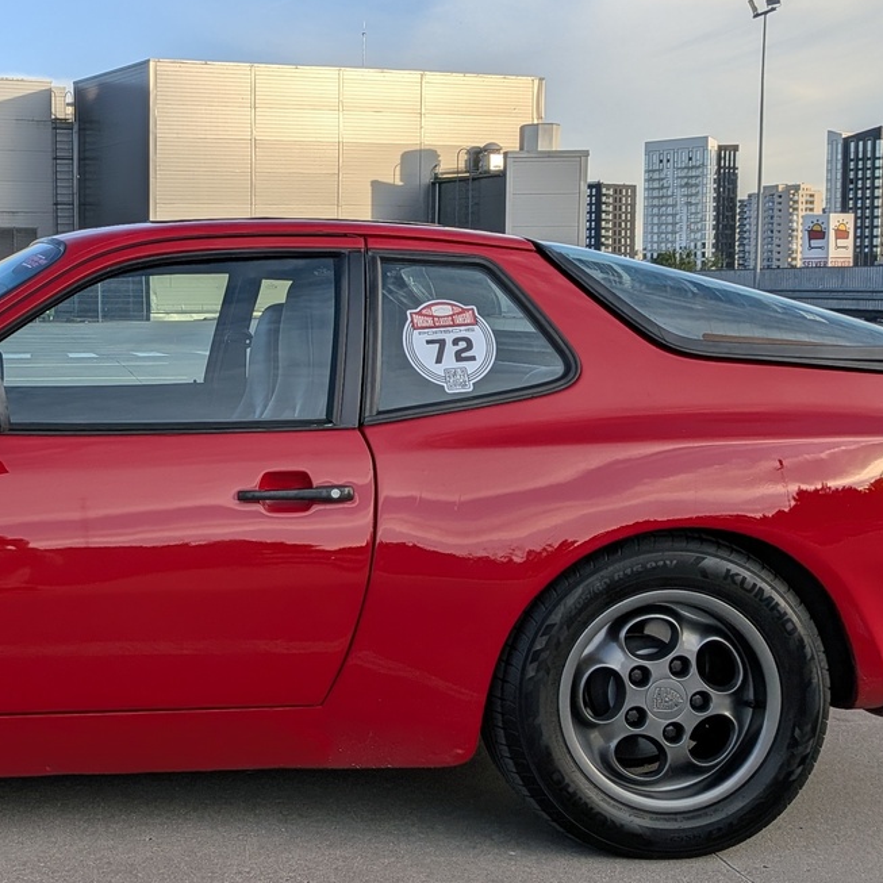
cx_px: 22
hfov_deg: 30.7
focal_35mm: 52
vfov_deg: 32.8
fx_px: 1501
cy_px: 429
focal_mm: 4.53
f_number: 1.7
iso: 26
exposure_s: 1/619
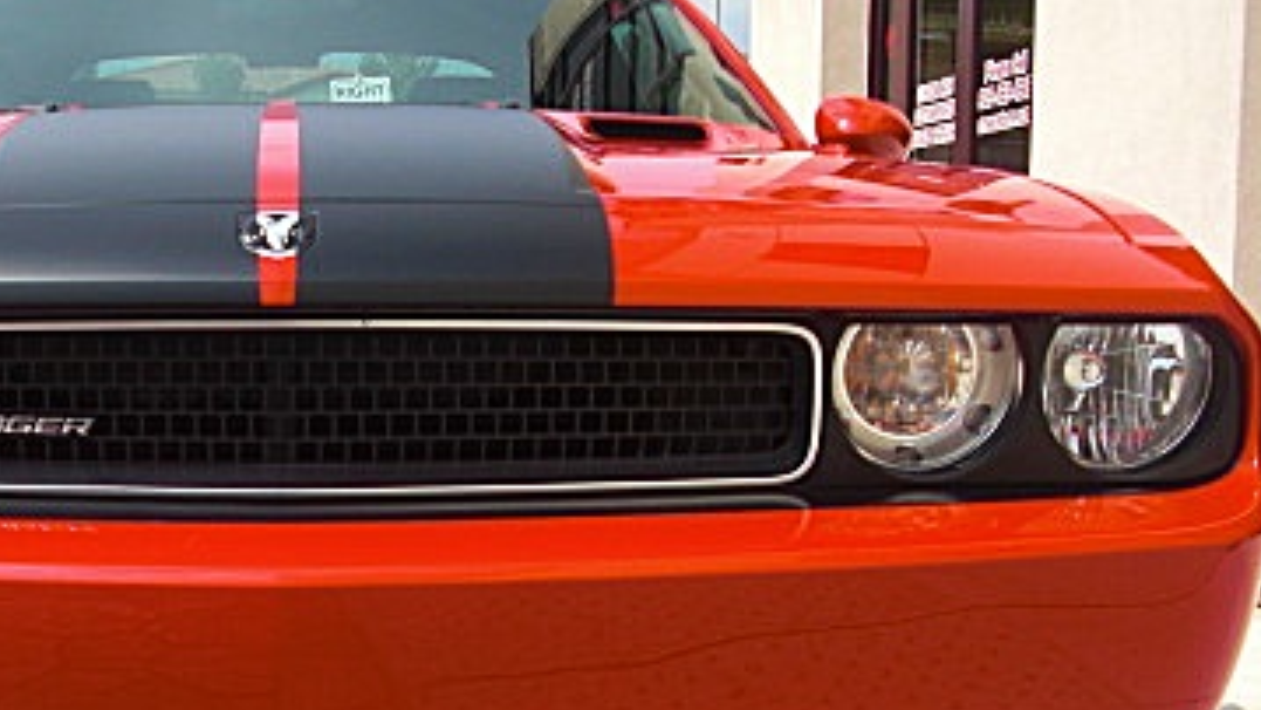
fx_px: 2341
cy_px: 559
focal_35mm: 70
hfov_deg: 29.5
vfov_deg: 17.1
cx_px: 267
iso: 50
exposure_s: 1/800
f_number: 2.8
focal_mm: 6.3
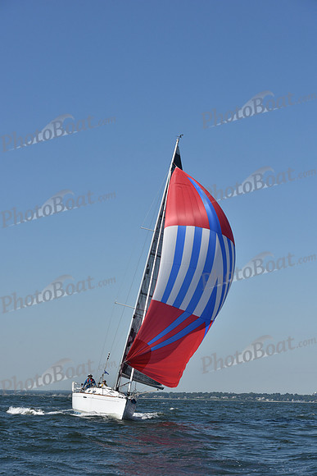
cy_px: 238
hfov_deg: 19.5
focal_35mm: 70
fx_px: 924
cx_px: 158
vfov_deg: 28.8
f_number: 9
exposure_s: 1/1250
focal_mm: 70
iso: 250
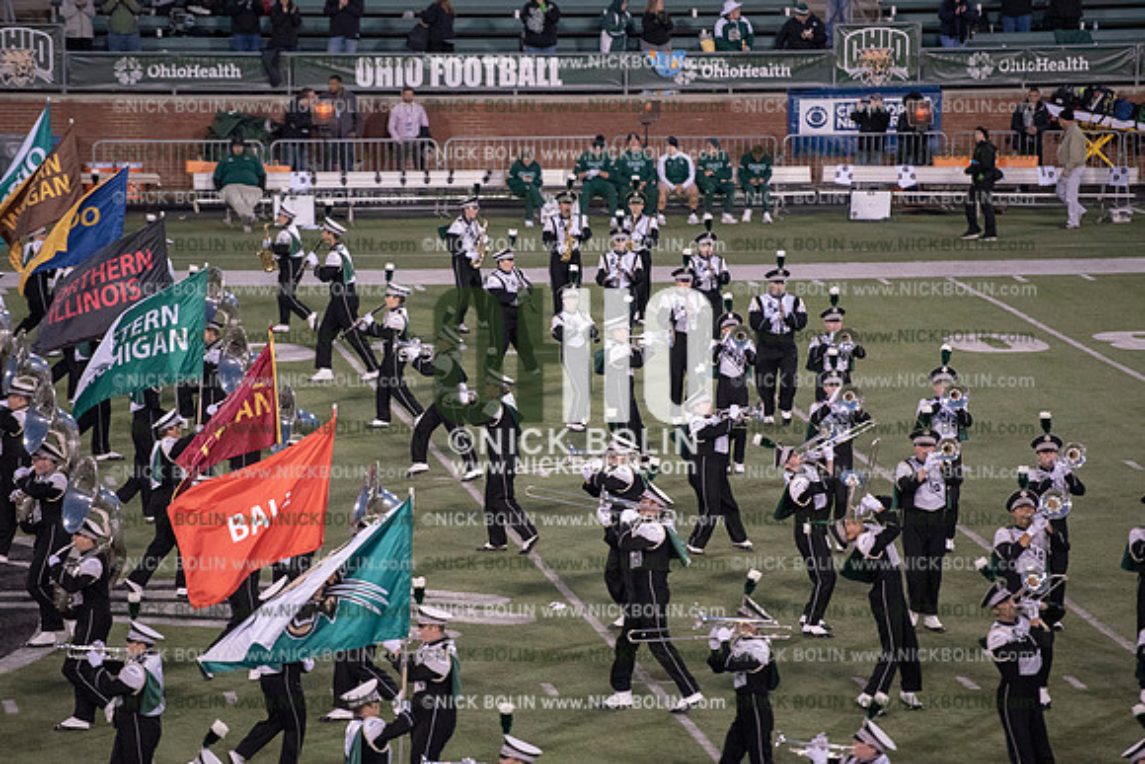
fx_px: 6362
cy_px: 382
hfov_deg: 10.3
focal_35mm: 200
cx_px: 572
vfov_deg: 6.9
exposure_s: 1/1250
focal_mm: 200
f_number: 3.2
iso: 5000
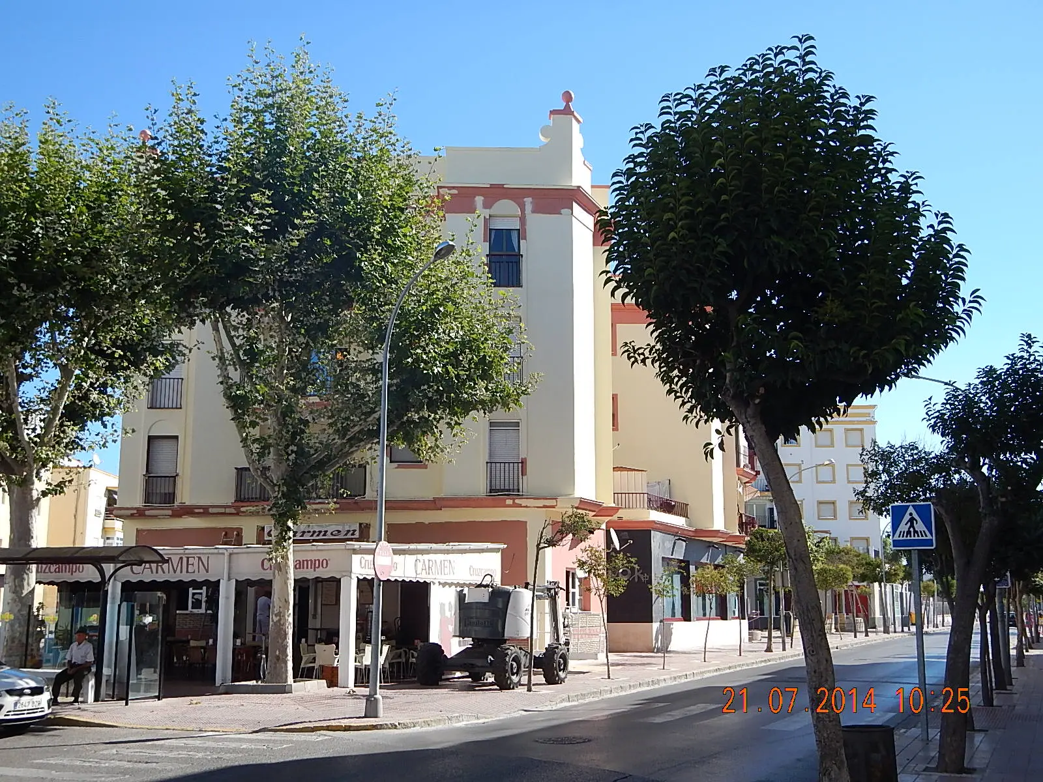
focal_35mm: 39
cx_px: 522
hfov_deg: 47.9
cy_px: 391
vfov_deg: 36.8
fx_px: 1175
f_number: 4
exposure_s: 1/640
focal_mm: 7
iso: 125
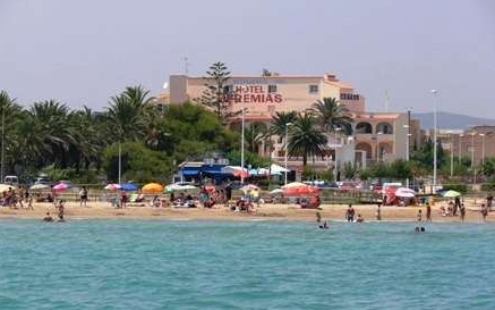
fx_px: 2752
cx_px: 247
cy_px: 167
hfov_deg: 10.3
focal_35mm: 204
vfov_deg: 6.4
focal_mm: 40.3
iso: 80
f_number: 5.6
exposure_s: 1/500
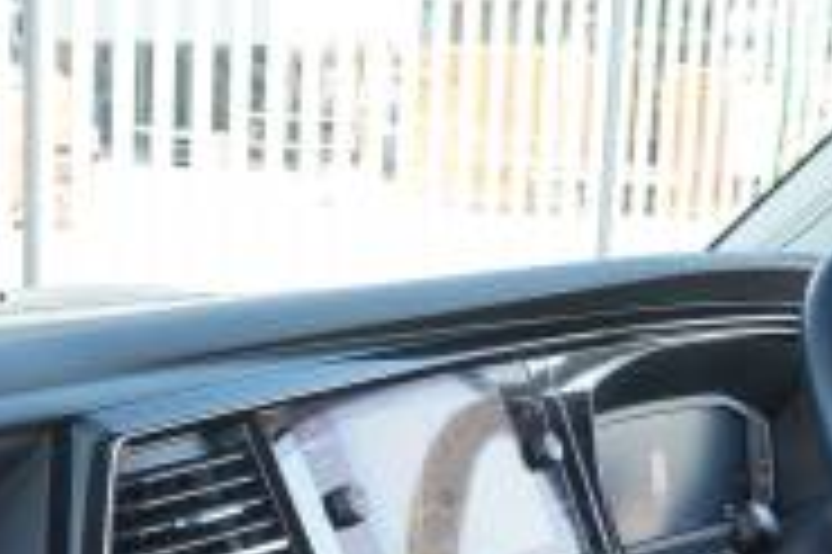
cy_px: 626
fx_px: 1916
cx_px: 423
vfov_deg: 15.9
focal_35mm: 83
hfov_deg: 24.5
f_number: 6.7
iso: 400
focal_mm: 16
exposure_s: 1/60
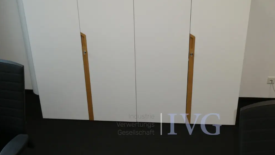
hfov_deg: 51.6
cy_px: 50
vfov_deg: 30.2
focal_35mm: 39
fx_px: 284
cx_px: 137
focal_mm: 6.3
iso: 200
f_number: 3.7
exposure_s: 1/60
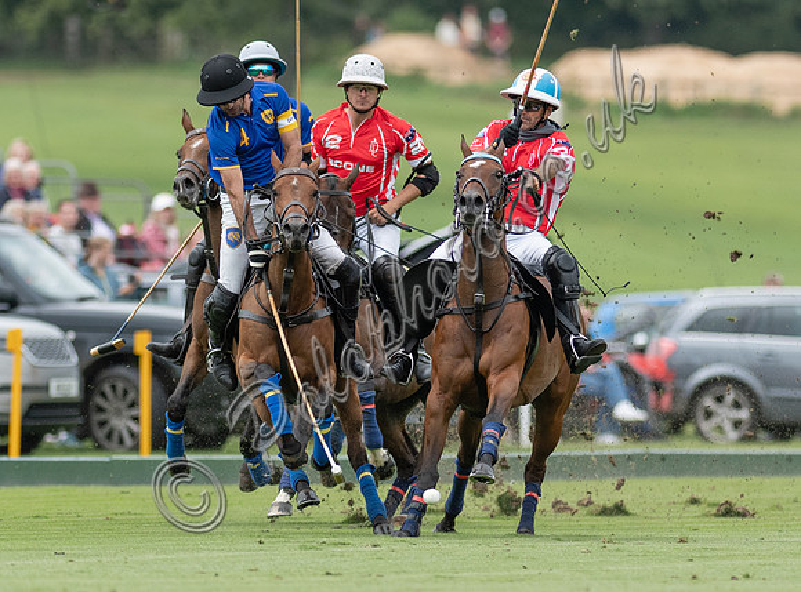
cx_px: 441
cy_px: 403
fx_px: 17691
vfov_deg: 1.9
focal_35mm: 768
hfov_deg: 2.6
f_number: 2.8
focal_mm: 300
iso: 500
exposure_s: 1/3200
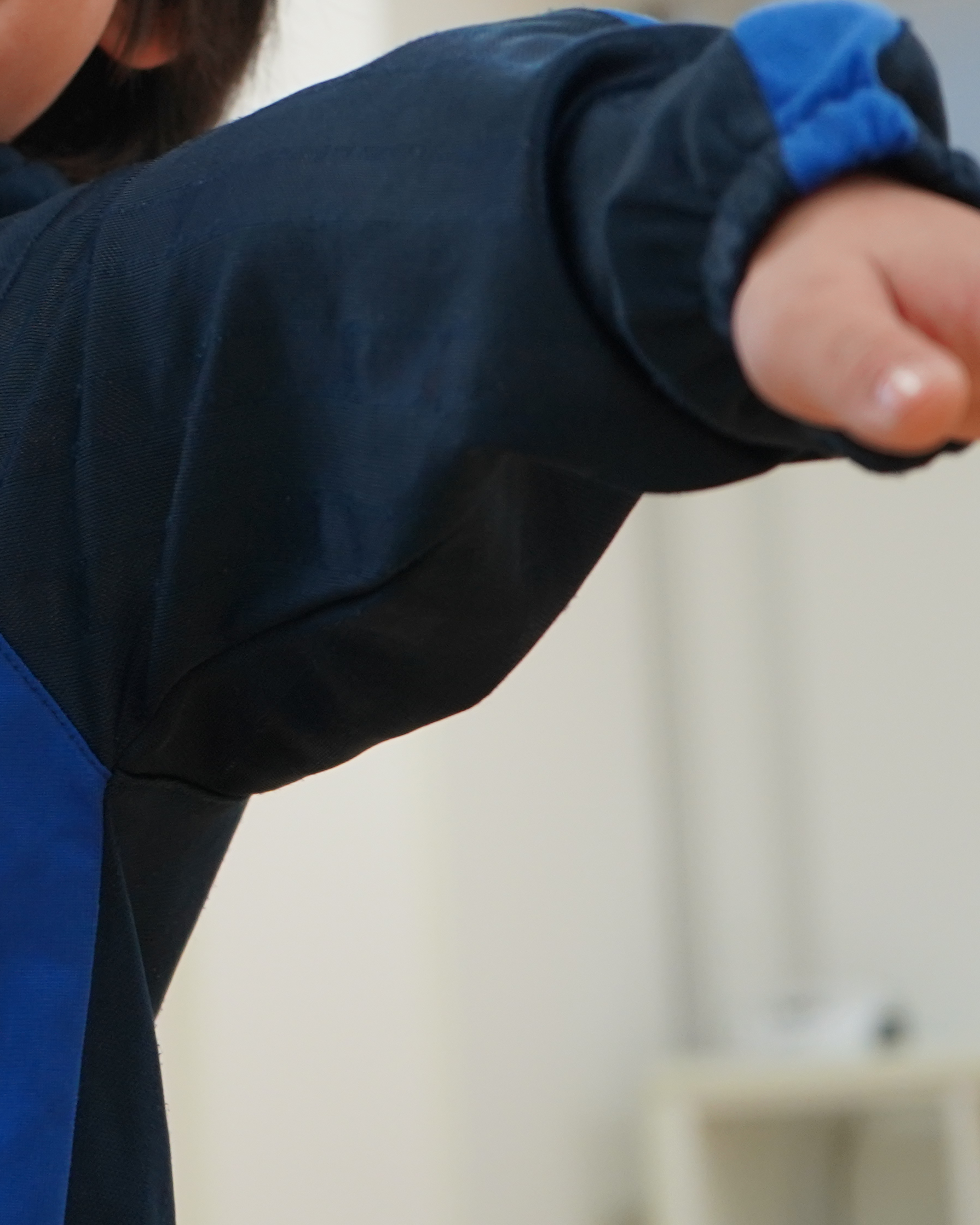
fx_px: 5474
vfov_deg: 12.7
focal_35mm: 151
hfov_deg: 10.1
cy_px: 176
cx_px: -130
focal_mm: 60
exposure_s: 1/160
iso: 1250
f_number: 5
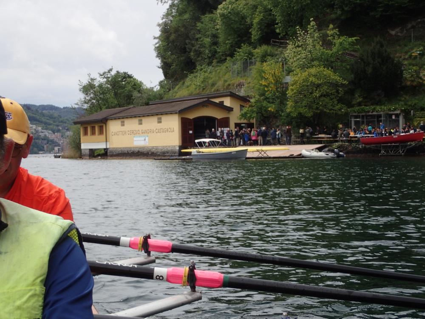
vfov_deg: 18.4
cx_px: 212
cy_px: 160
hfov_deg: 24.4
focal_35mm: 80
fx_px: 982
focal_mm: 14.41
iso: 100
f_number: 5.6
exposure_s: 1/400
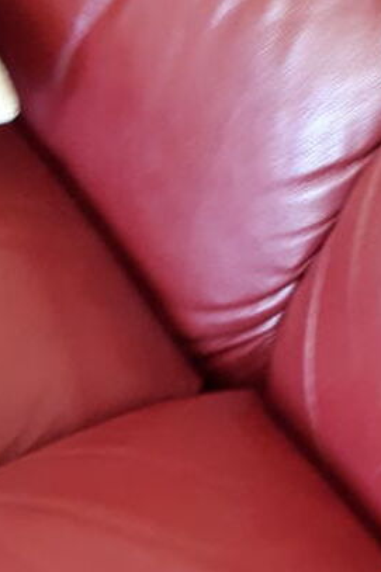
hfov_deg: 14.9
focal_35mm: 92
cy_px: 800
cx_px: 179
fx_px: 1462
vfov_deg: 19.8
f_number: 1.9
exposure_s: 1/17
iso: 250
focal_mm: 3.6
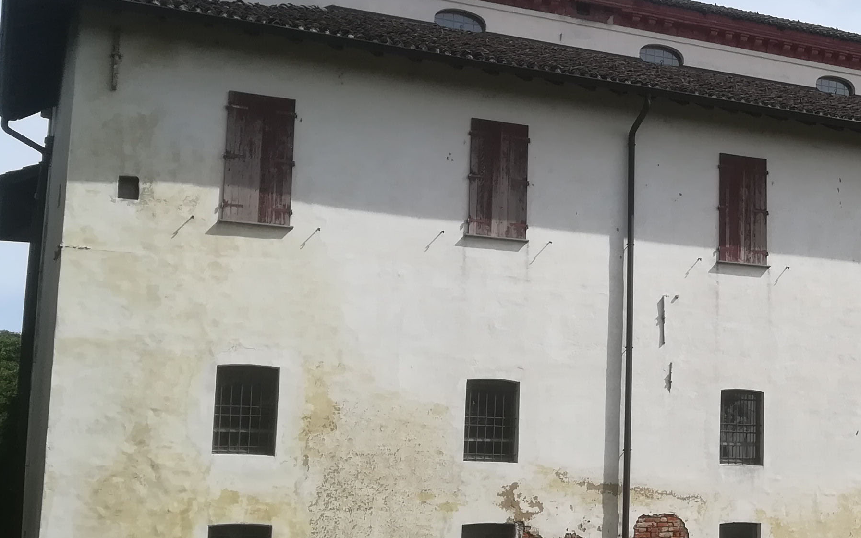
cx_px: 906
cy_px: 329
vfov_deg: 21.2
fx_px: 1431
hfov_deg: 30.5
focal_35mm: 61
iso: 50
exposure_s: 1/1285
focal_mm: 3.83
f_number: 2.2
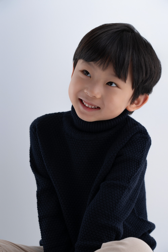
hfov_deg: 17.7
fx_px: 539
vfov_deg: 26.3
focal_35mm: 77
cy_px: 126
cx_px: 84
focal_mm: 77
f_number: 5.6
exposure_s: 1/125
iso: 100
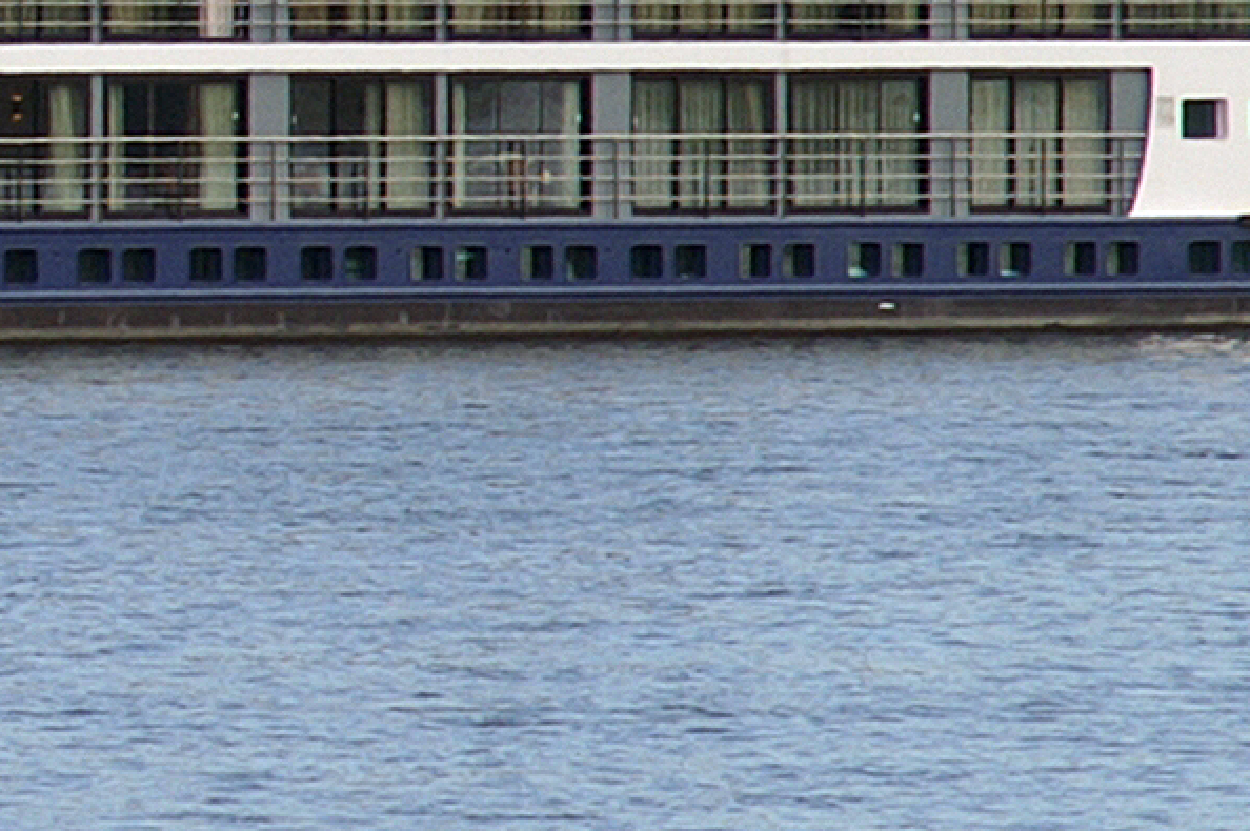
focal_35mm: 1594
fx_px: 55300
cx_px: -1054
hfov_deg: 1.3
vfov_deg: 0.9
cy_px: -391
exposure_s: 1/160
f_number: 7.1
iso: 100
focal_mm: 210
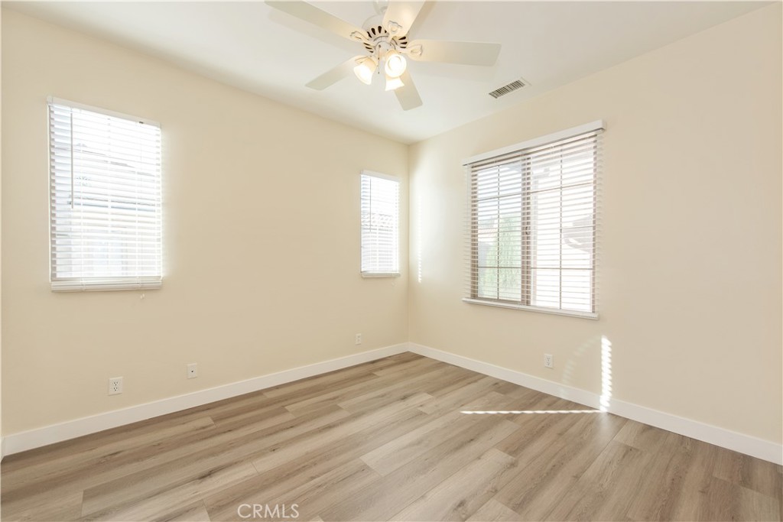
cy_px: 261
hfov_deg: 104.2
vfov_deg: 81.2
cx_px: 392
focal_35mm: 14
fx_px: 305
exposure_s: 1/125
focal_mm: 14
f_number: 5.6
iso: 180
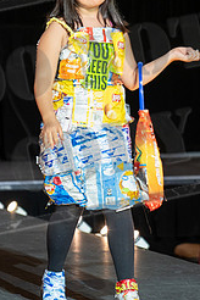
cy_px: 100
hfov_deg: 4.7
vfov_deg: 7.0
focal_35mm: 294
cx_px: 90
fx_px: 2450
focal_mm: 161
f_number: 4
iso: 2000
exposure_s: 1/320
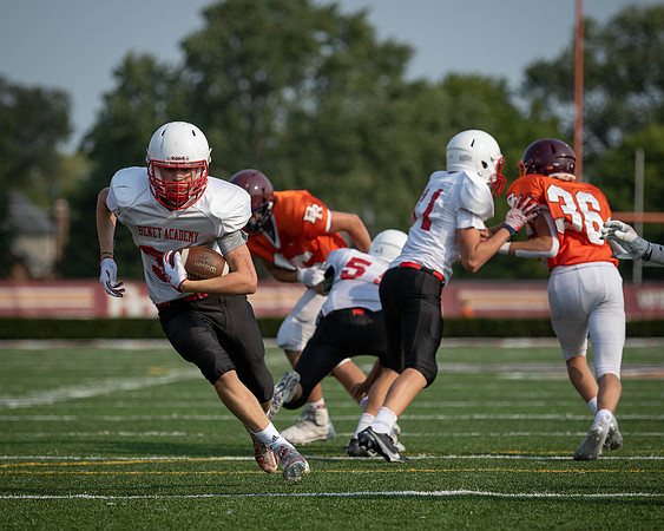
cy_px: 286
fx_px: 4571
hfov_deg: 8.3
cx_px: 288
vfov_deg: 6.6
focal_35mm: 233
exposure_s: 1/5000
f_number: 2.8
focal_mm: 150
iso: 200
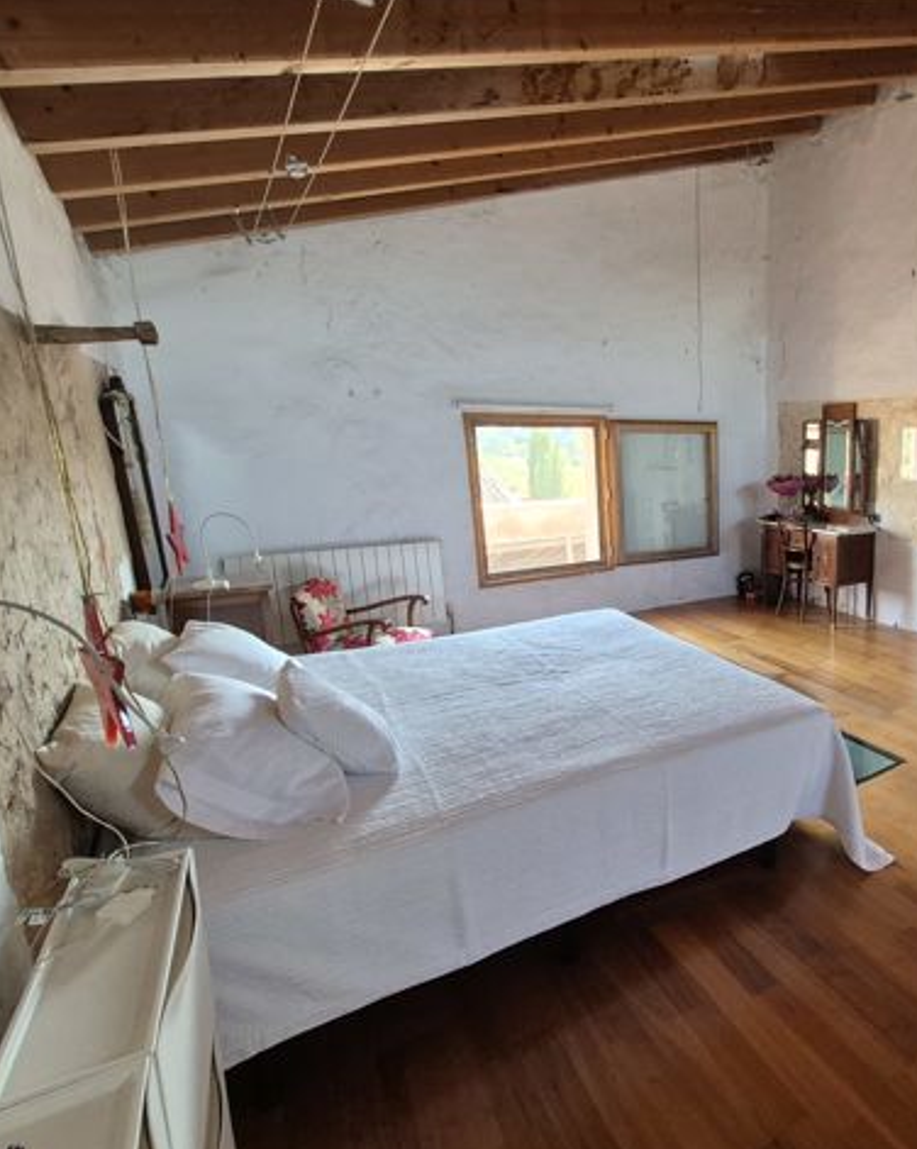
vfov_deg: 83.3
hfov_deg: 63.5
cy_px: 595
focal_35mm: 19
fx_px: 645
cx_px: 757
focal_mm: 1.74
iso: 250
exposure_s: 1/50
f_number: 2.2
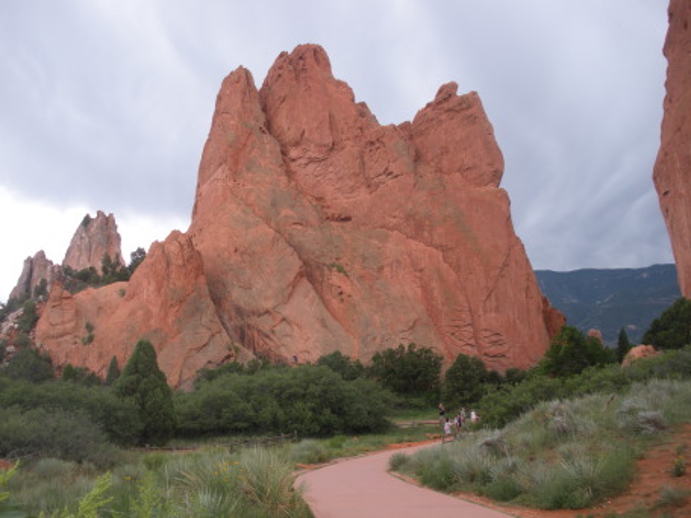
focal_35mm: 36
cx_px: 346
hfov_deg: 51.4
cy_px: 259
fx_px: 719
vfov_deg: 39.7
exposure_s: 1/106
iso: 64
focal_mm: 6.3
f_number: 3.5
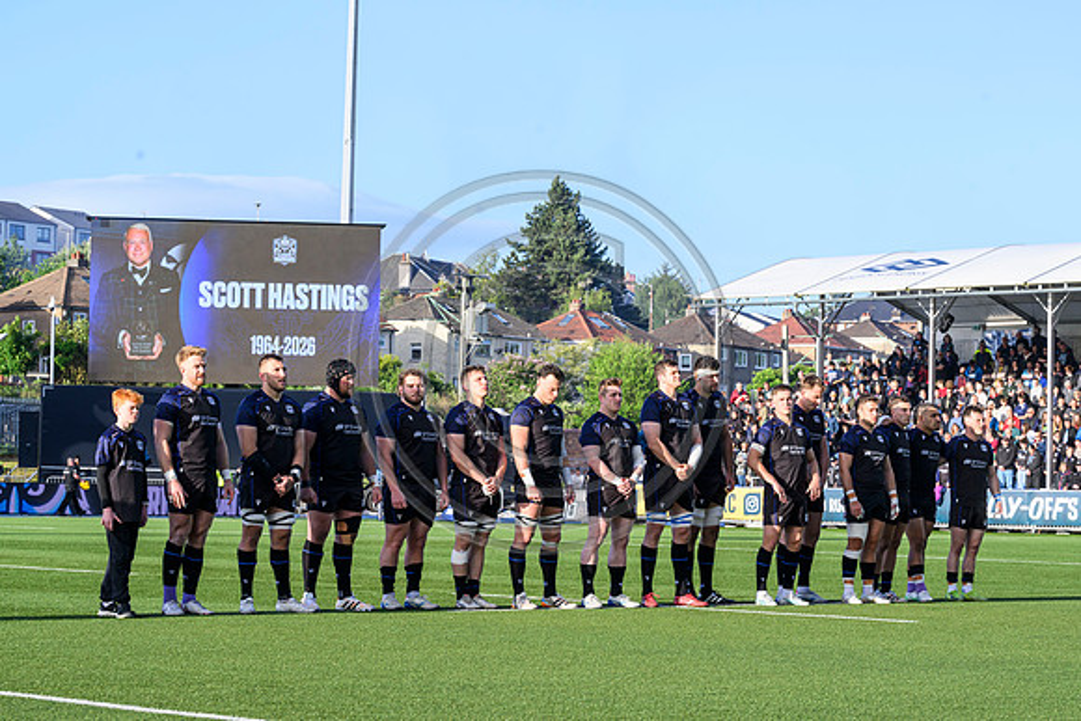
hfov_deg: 21.2
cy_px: 360
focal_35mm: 96
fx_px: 2883
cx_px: 540
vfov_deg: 14.3
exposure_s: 1/500
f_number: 9
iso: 500
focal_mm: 96
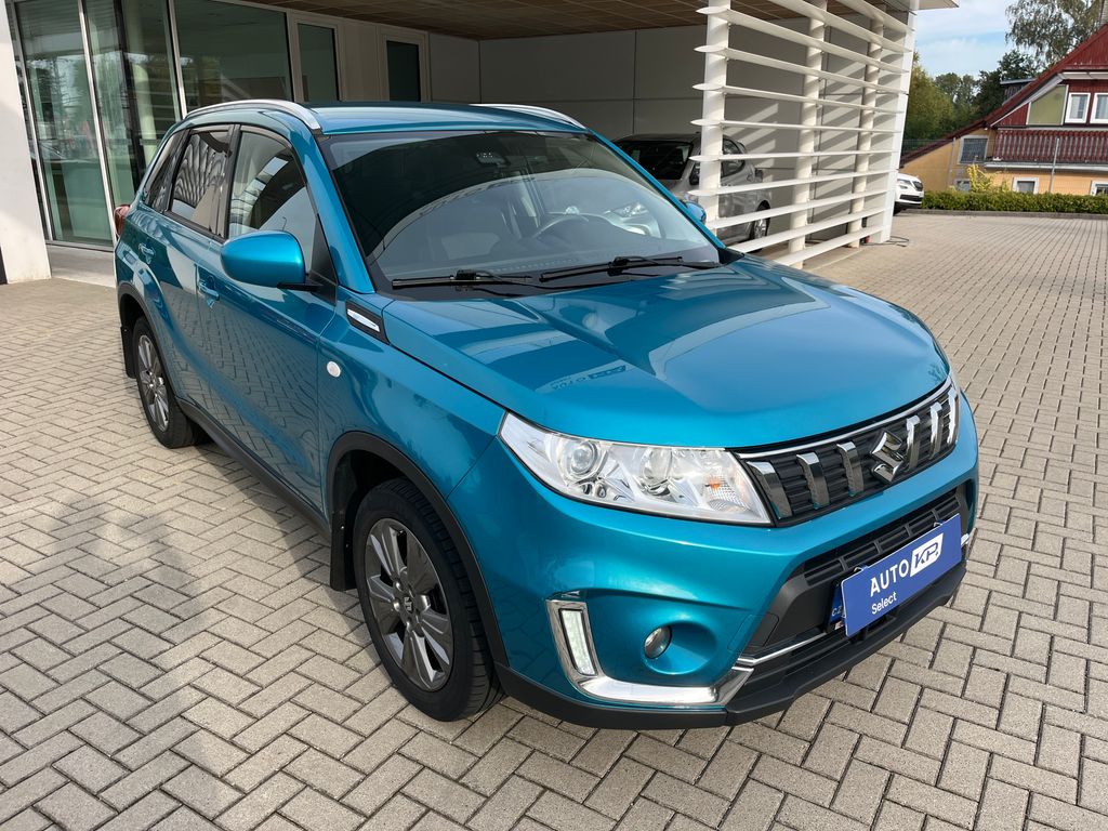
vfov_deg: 53.1
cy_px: 416
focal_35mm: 26
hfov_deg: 67.3
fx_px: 832
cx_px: 554
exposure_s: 1/1225
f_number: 1.6
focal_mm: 5.1
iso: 50
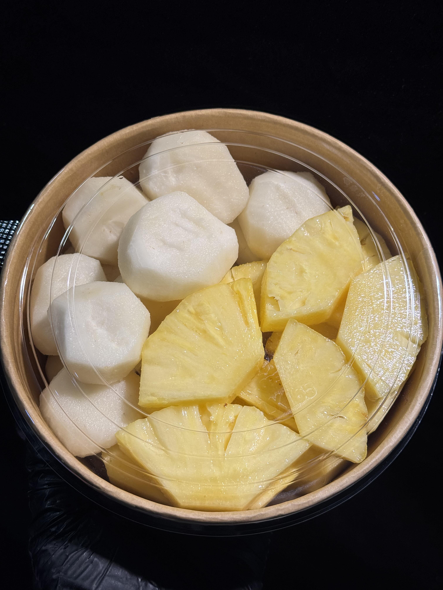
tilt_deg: -37.4
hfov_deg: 30.3
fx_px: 819
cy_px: 295
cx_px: 222
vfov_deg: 39.7
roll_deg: -1.5
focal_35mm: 48
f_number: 1.78
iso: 64
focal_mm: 6.76
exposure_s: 1/1238
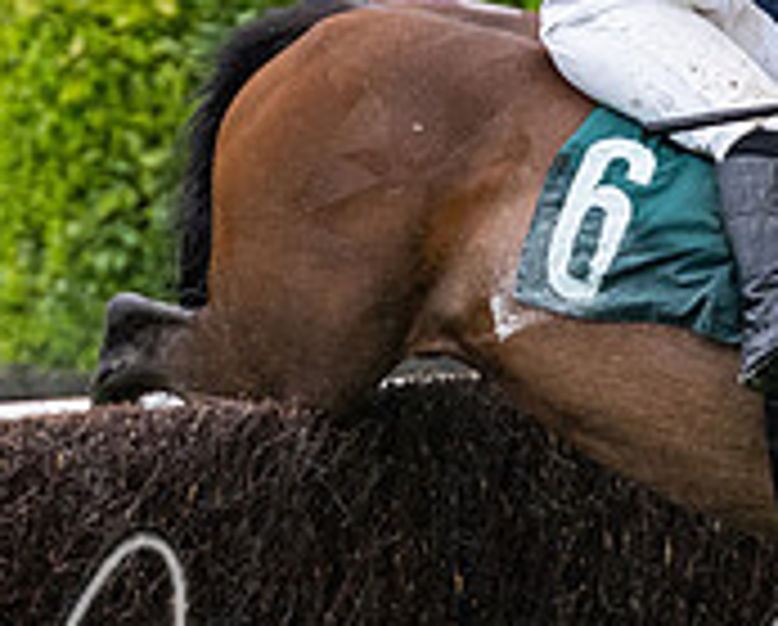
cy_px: 419
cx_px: 911
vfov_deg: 2.2
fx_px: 16445
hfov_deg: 2.7
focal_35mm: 713
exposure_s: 1/1250
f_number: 4
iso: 1000
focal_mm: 130
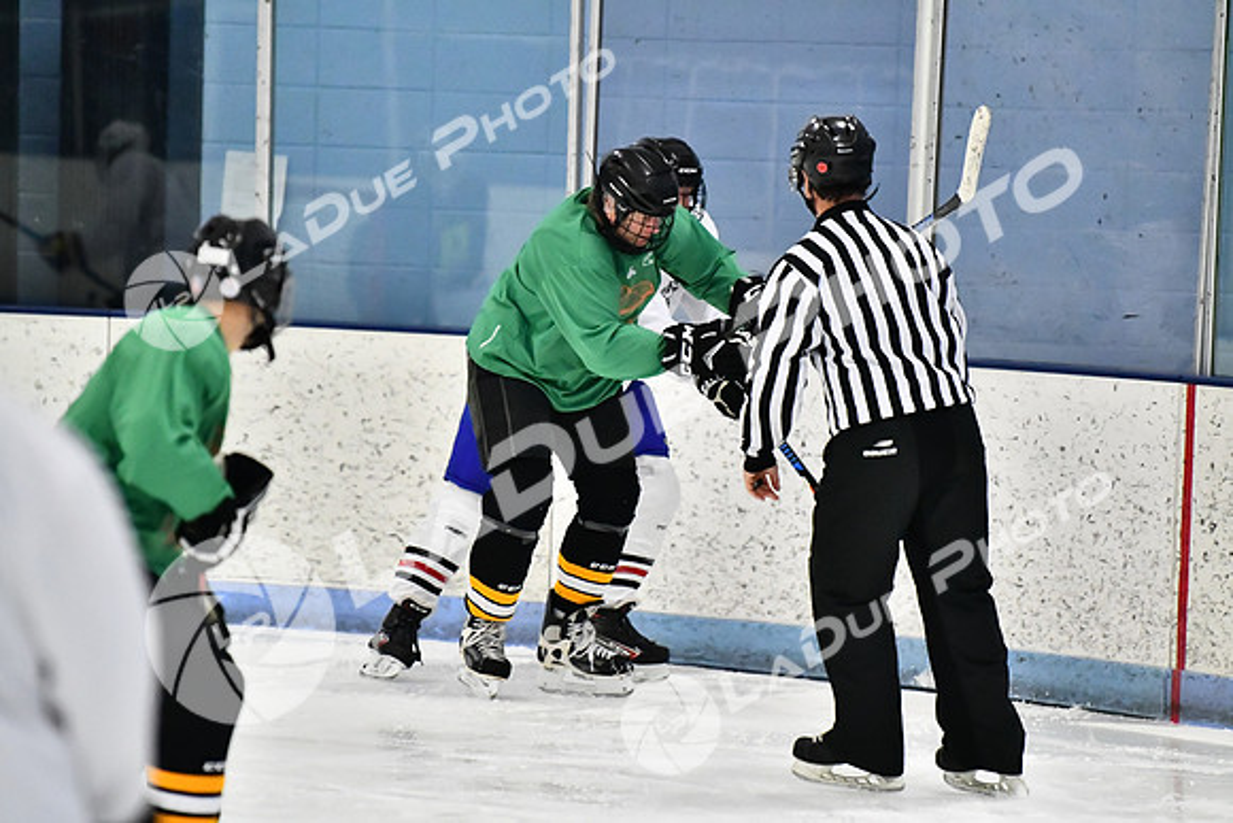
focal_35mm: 285
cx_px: 616
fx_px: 9763
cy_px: 412
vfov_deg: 4.8
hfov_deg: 7.2
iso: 6400
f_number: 2.8
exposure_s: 1/1600
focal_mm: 190
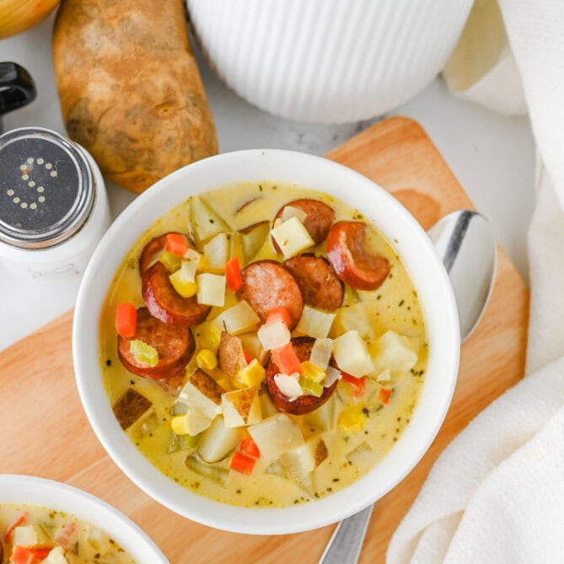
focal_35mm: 65
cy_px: 358
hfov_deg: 26.5
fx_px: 1198
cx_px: 280
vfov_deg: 26.4
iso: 250
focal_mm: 50
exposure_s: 1/125
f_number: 4
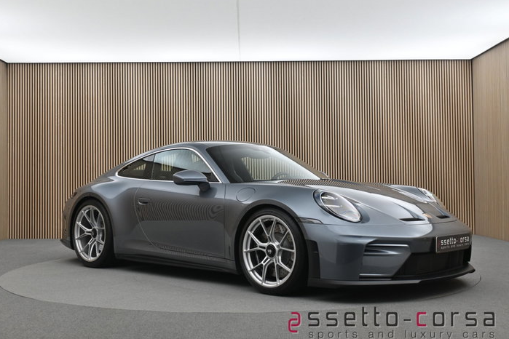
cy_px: 164
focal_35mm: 45
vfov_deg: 29.7
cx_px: 241
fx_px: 640
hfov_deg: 43.4
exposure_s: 1/40
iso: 450
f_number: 4.5
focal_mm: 27.5
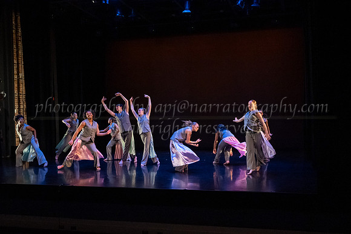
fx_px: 365
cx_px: 207
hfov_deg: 51.1
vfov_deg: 35.5
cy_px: 138
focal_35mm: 37
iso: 6400
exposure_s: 1/400
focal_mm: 31.5
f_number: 4
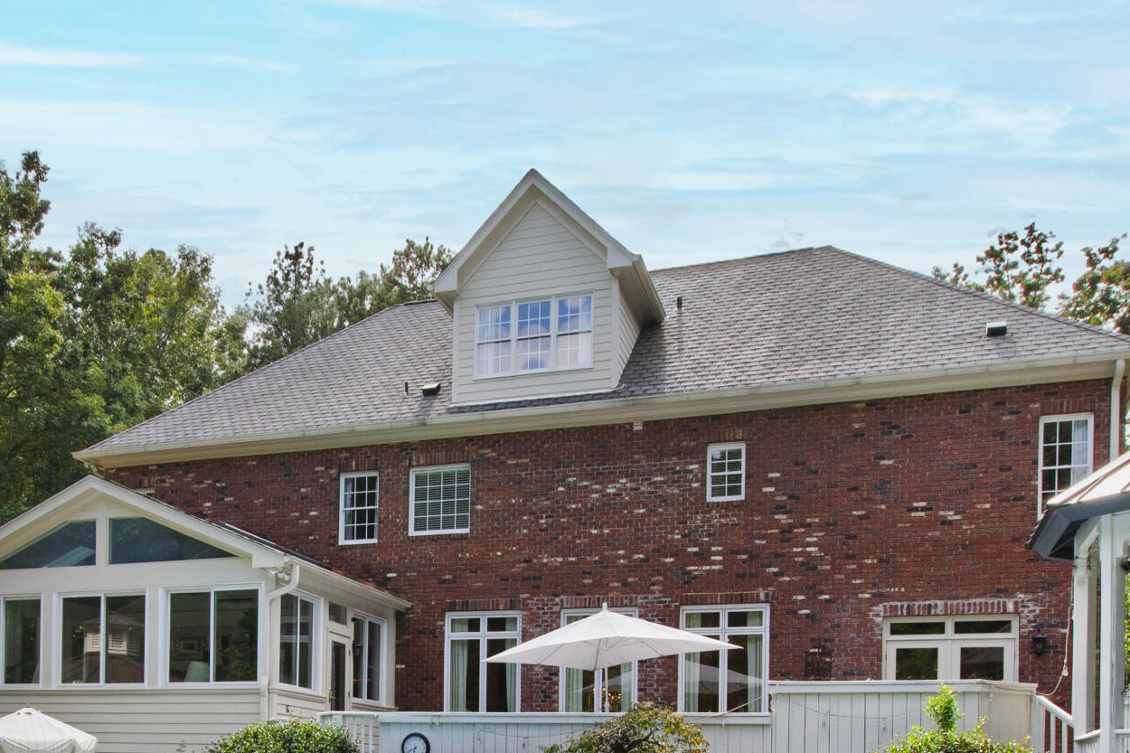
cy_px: 806
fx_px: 1130
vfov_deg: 32.8
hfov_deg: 52.3
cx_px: 391
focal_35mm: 36
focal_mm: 10
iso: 320
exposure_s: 1/160
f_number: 9
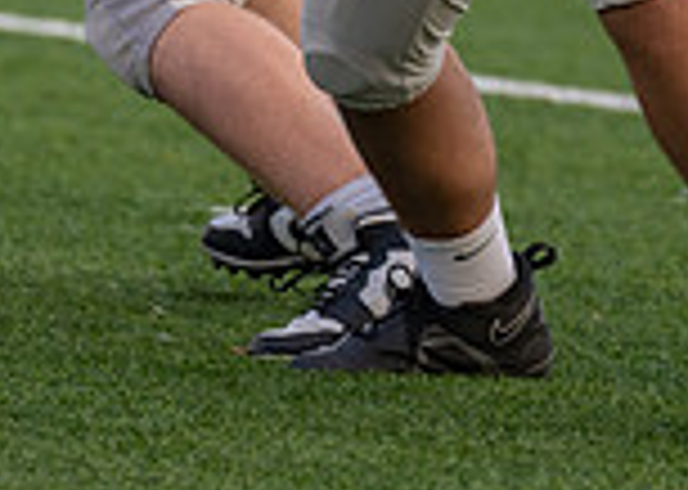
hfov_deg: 2.1
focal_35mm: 961
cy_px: -186
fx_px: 18761
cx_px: 269
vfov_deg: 1.5
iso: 320
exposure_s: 1/1250
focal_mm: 200
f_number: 2.8
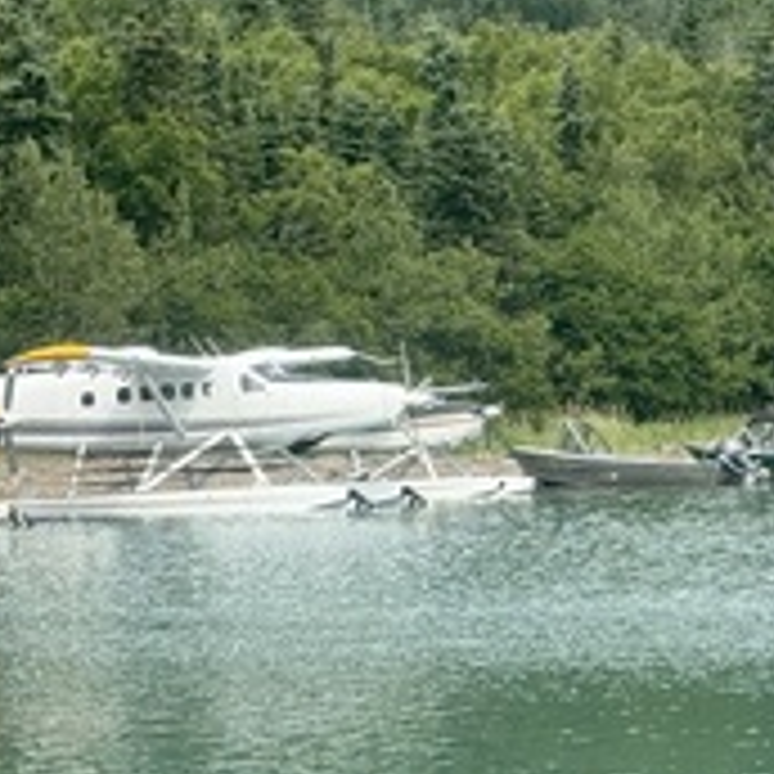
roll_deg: +0.0
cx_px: -176
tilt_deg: +1.0
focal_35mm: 346
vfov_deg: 5.1
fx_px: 8753
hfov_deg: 5.0
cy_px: 198
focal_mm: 15.66
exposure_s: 1/759
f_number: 2.8
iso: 50
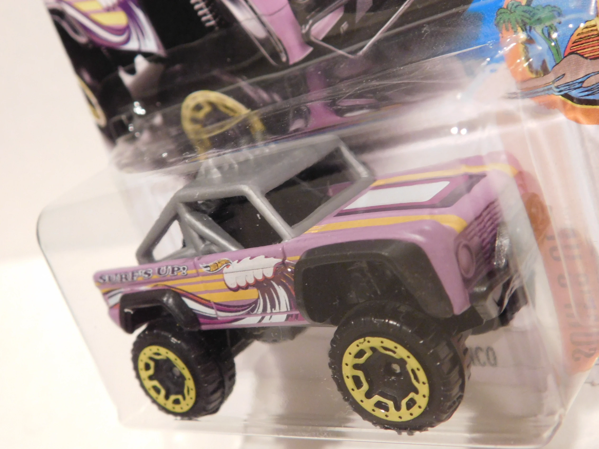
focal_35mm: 40
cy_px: 224
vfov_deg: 36.0
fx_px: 692
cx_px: 300
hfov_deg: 46.8
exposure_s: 1/8
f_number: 3.6
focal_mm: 7.1
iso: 400
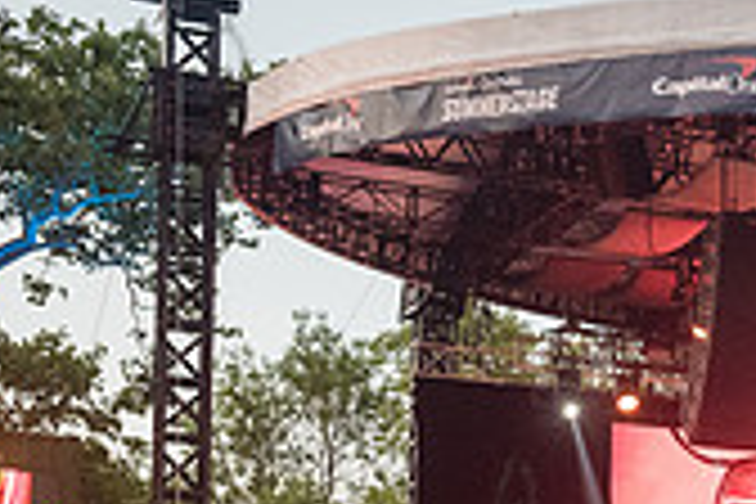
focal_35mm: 121
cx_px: 1094
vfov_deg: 10.9
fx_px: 2541
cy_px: 745
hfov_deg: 15.7
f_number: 3.2
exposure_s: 1/200
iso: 6400
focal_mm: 35
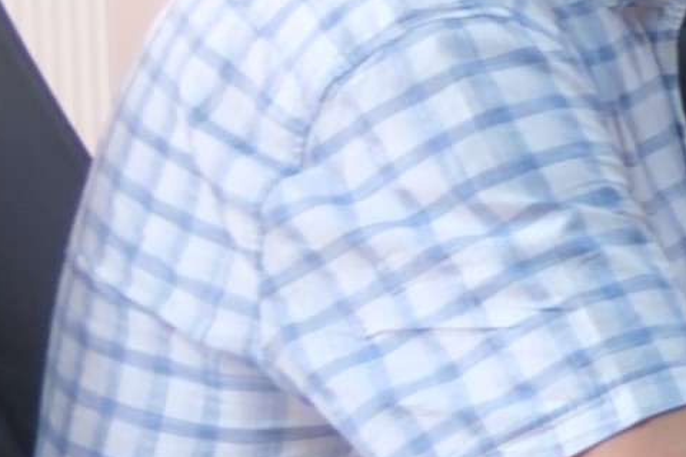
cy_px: -358
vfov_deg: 7.0
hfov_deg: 8.5
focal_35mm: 192
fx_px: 3658
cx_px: 2224
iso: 500
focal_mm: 16
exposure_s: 1/20
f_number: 4
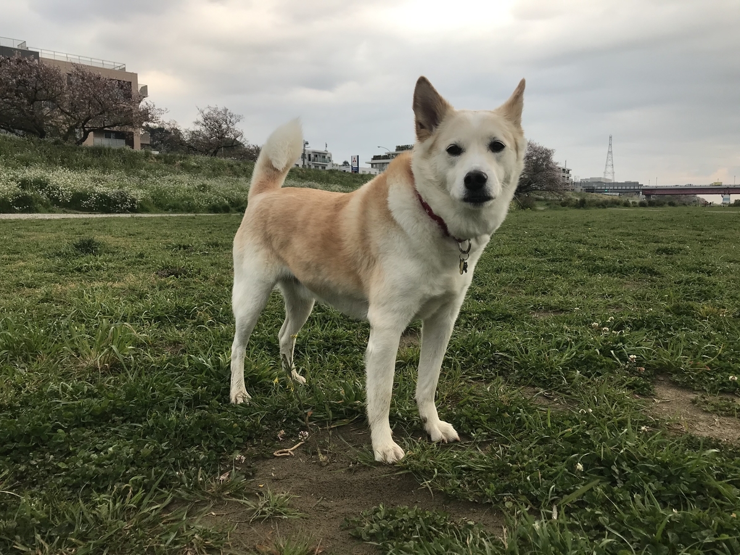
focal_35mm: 28
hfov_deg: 63.4
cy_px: 278
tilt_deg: -7.6
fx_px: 599
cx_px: 370
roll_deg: -0.4
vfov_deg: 49.7
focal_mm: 3.99
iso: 20
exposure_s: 1/501
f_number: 1.8
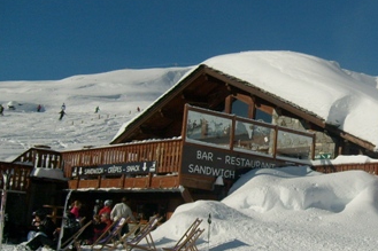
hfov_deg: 28.5
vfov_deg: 20.0
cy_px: 155
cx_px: 339
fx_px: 714
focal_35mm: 68
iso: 80
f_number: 7.1
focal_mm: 5.8
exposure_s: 1/1000
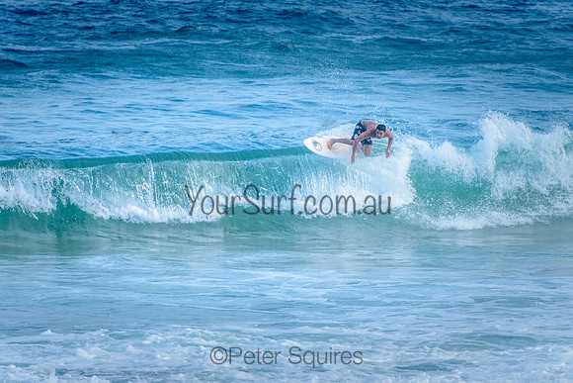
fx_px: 7810
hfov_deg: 4.2
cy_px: 149
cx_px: 288
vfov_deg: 2.8
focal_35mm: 491
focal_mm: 400
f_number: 5.6
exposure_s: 1/1250
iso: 450
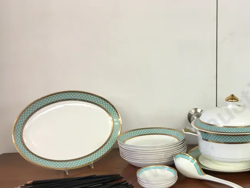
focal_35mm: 46
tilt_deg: -13.5
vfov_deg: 31.0
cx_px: 197
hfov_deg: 39.7
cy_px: 137
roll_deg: +0.9
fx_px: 332
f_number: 2.2
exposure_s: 1/17
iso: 32
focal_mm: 4.15
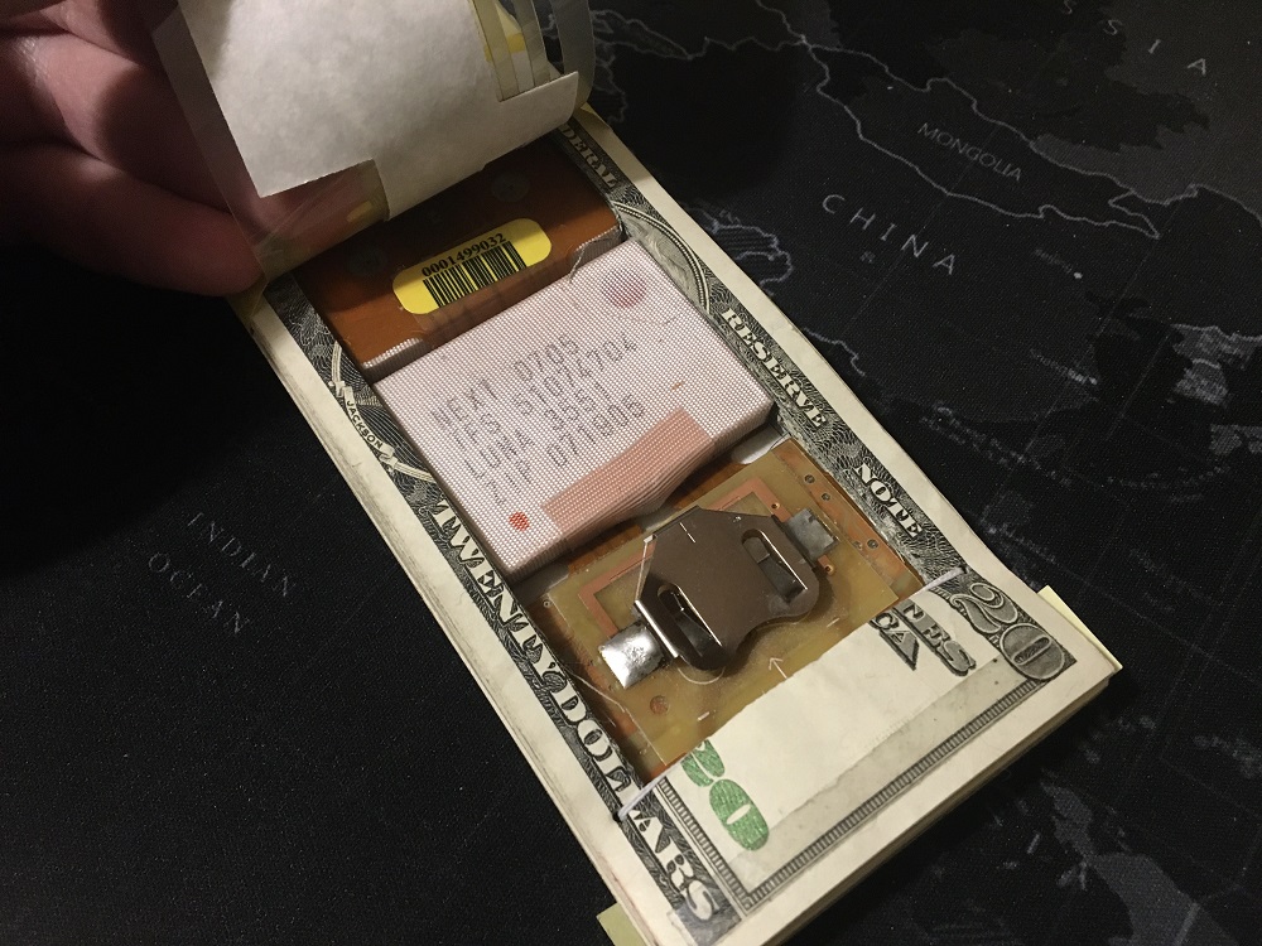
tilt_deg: -62.1
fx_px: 1057
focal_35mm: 29
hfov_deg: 61.7
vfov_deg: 48.2
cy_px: 473
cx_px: 631
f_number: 2.2
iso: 200
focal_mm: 4.15
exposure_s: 1/20
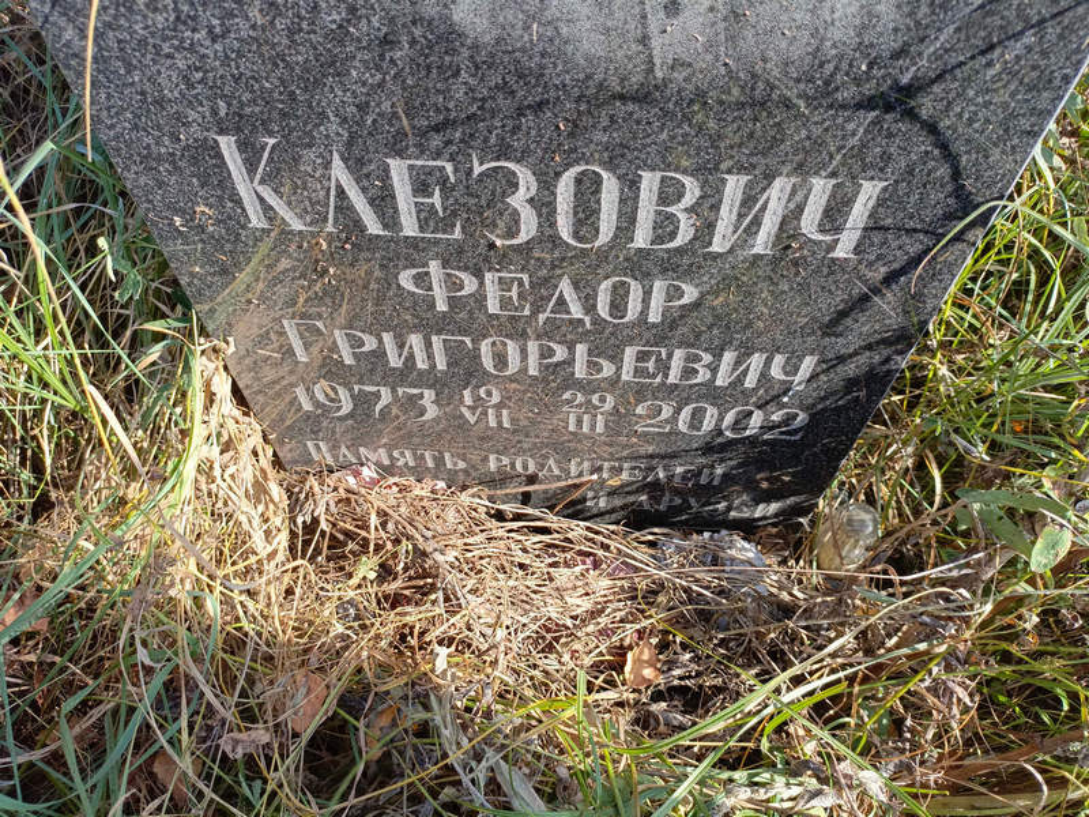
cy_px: 408
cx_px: 544
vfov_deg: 54.9
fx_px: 786
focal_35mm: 25
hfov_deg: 69.4
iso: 112
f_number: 1.69
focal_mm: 4.76
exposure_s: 1/226
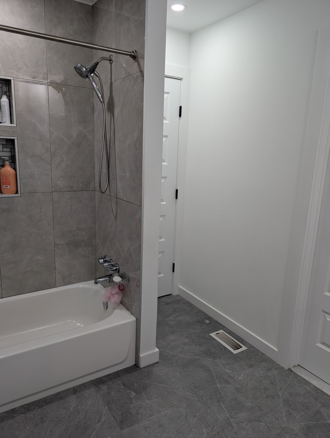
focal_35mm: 24
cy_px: 219
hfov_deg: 56.9
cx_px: 165
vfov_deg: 71.5
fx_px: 304
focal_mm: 6.9
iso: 22
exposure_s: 1/161
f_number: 1.68
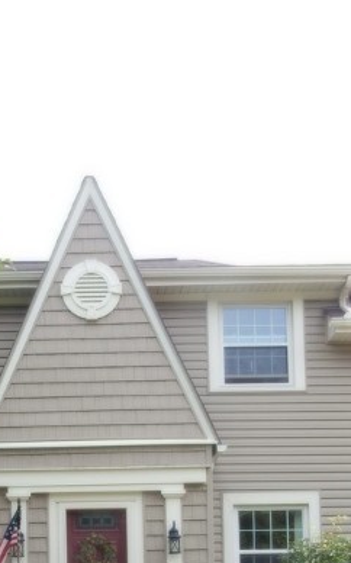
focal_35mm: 63
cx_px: 96
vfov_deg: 30.5
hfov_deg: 20.5
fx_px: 966
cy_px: 541
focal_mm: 5.4
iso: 125
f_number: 4
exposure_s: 1/250
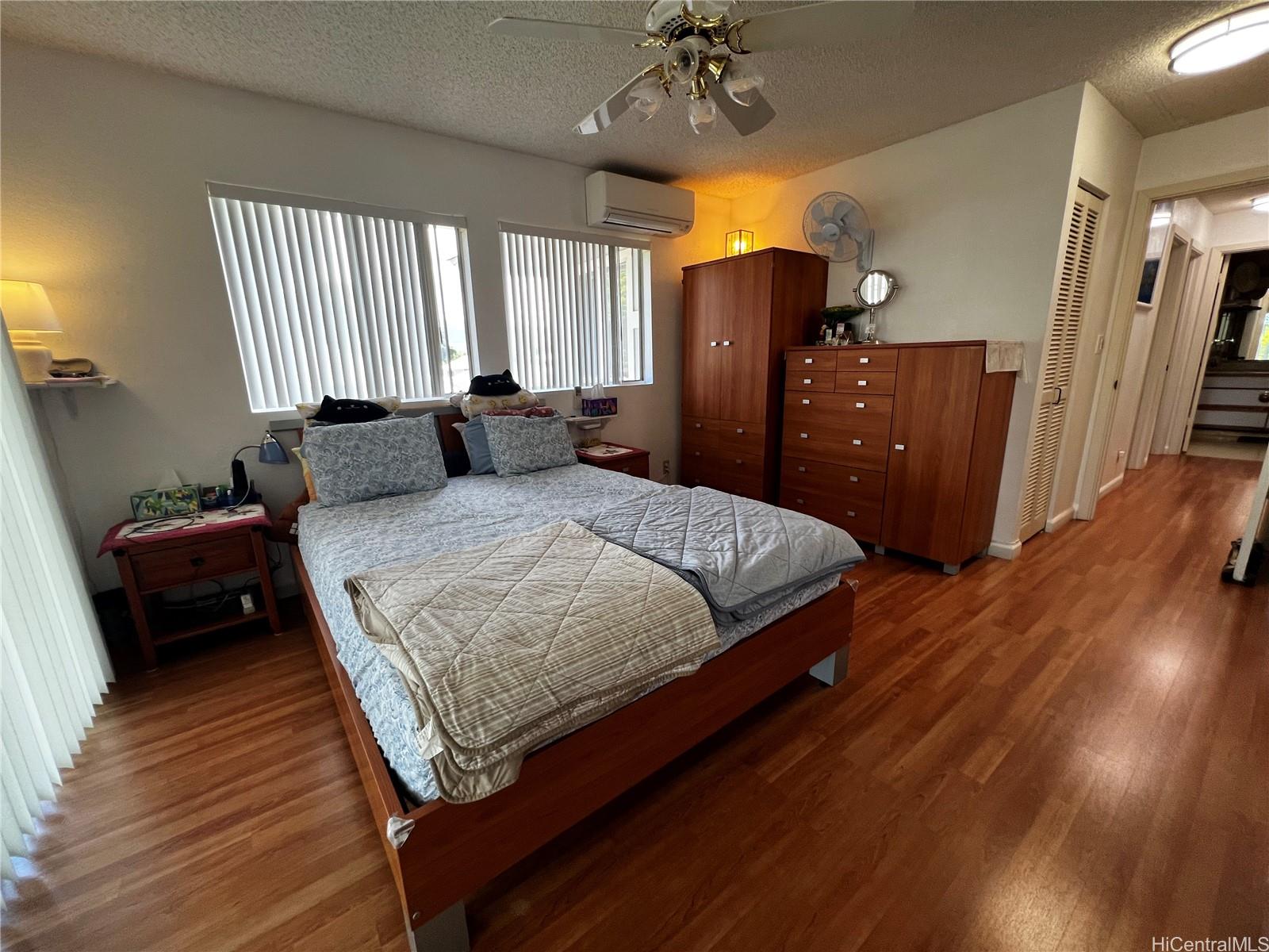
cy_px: 476
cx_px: 634
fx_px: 477
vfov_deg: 89.9
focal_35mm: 13
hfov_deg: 106.2
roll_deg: +1.9
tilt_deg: -12.8
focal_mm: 1.57
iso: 125
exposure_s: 1/120
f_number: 1.8
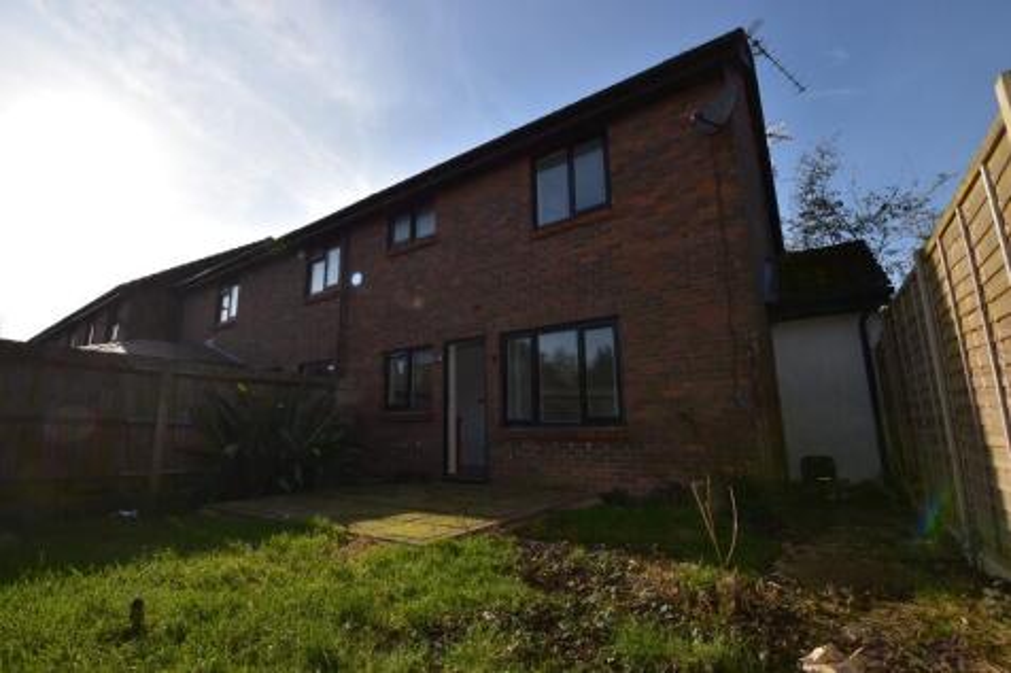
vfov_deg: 77.3
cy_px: 336
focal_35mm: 15
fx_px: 421
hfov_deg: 100.4
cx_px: 506
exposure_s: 1/200
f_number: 10
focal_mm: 10
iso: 100
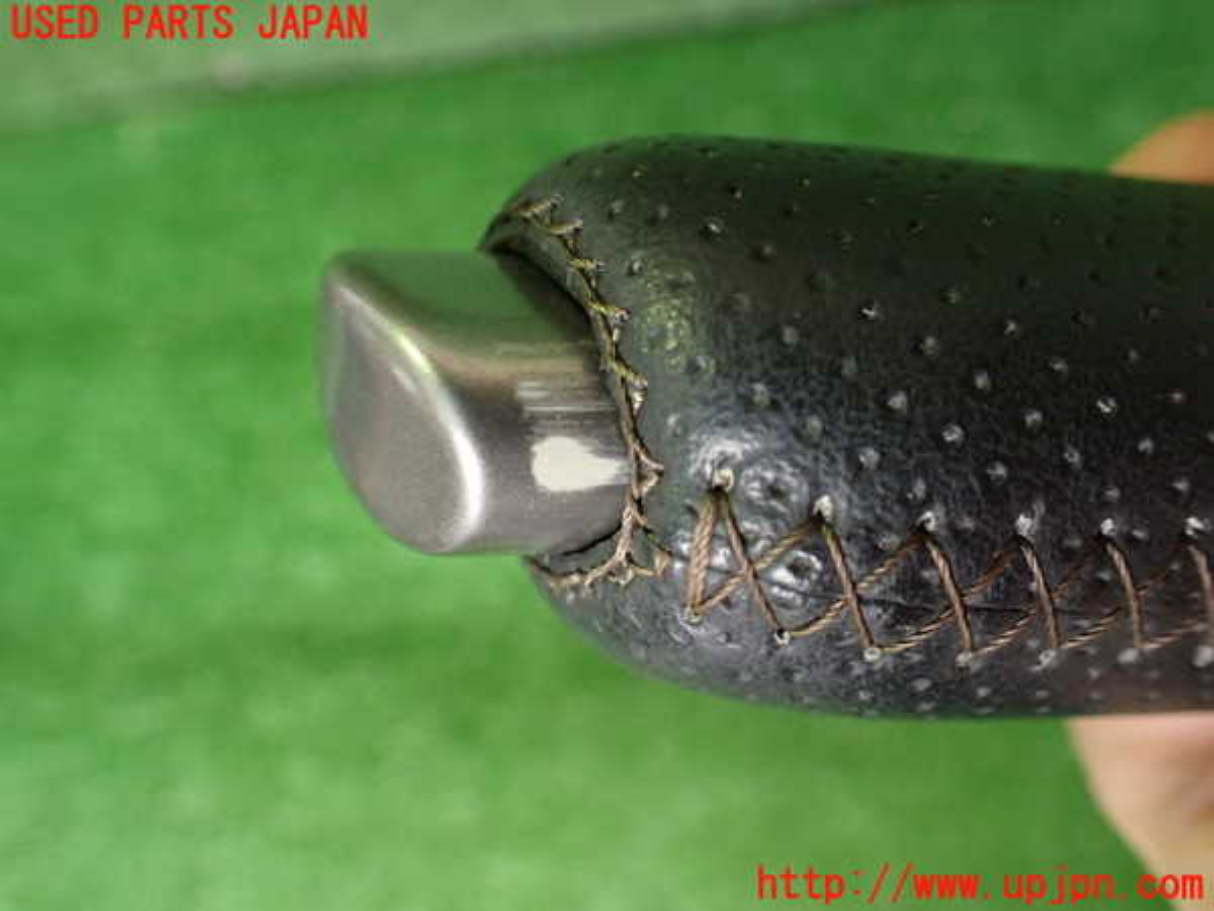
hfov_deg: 60.0
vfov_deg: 46.8
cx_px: 607
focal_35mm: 30
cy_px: 456
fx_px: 1052
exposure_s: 1/50
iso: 800
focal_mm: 5.4
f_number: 2.3
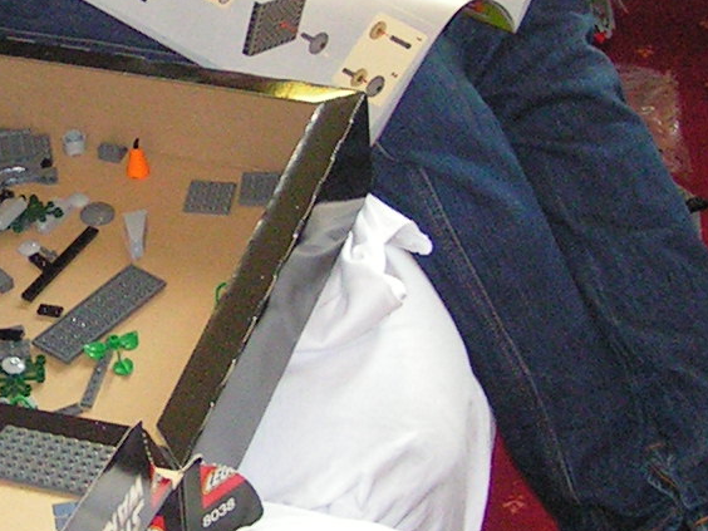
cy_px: -10
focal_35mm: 153
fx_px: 3129
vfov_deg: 9.6
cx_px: 50
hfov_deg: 12.8
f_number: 2.8
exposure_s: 1/40
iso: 200
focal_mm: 6.3
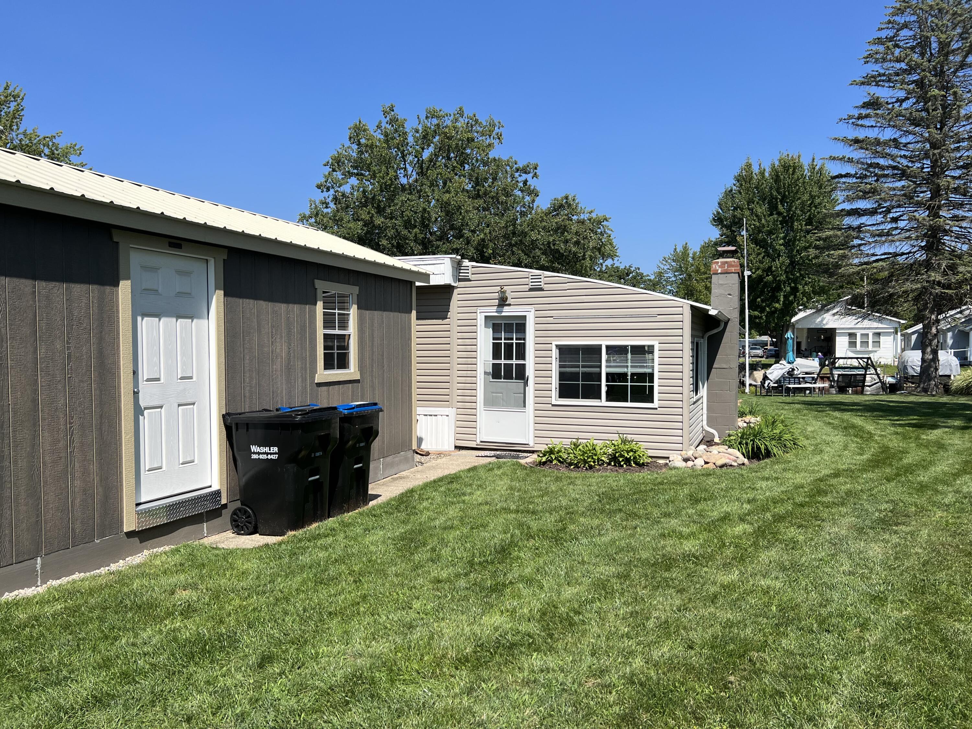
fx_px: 730
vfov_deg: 53.1
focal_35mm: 26
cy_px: 364
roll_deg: +0.3
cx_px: 486
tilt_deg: -1.1
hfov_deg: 67.3
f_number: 1.5
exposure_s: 1/4274
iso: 50
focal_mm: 5.7
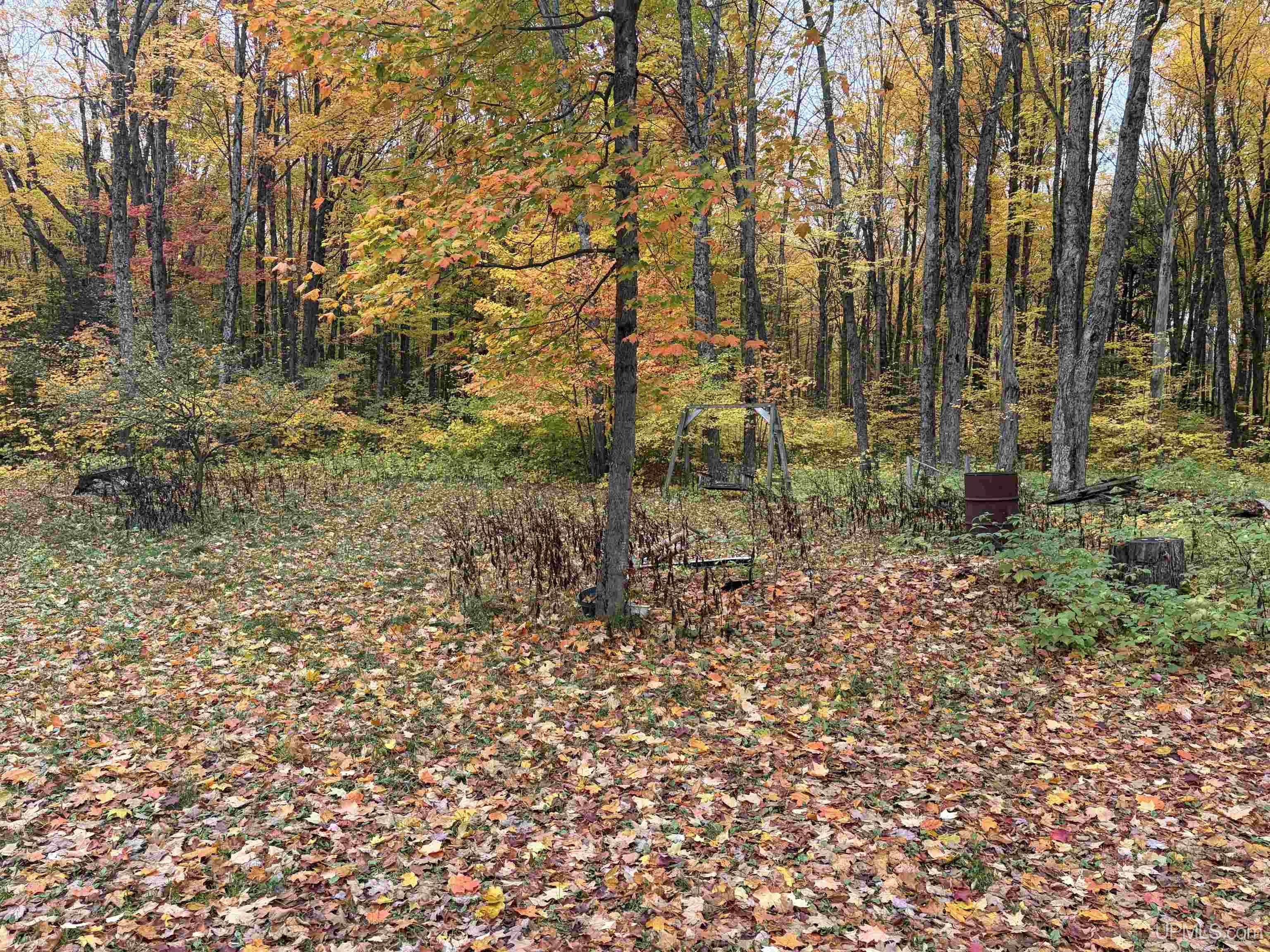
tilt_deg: -3.8
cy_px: 476
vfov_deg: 53.1
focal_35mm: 26
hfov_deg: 67.3
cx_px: 635
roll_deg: -0.2
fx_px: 954
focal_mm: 5.96
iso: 40
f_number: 1.6
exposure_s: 1/142
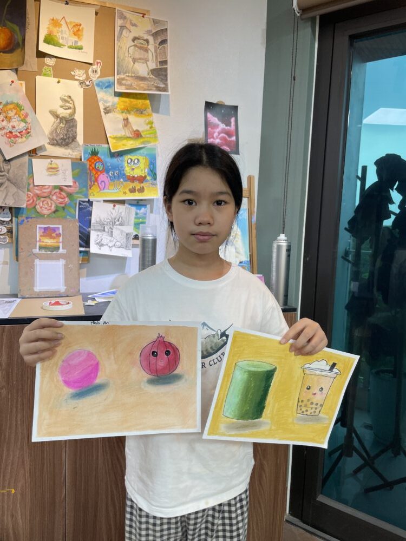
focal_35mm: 26
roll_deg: -2.9
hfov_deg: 53.1
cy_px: 270
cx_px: 203
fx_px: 407
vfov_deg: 67.3
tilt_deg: -5.4
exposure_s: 1/100
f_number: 1.6
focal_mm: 4.2
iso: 50
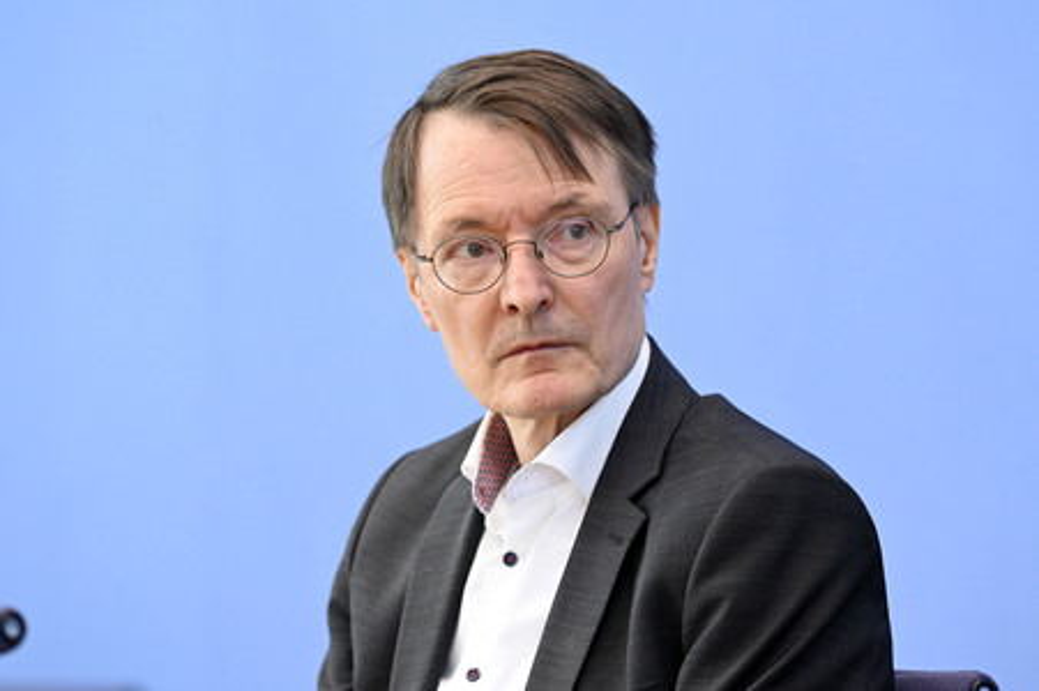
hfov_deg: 11.1
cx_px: 520
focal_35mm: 185
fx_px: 5335
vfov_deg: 7.4
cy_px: 346
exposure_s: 1/800
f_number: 4.5
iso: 3200
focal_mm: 185
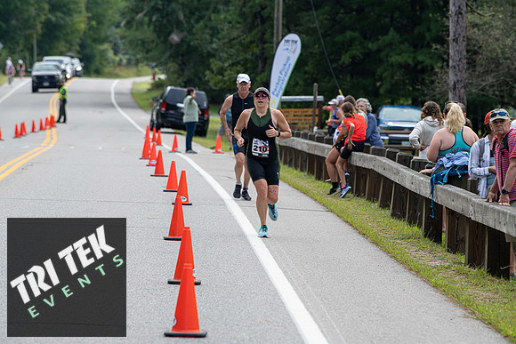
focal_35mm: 200
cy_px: 172
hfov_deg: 10.3
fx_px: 2867
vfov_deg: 6.9
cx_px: 258
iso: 200
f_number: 5.6
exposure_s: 1/250
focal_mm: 200
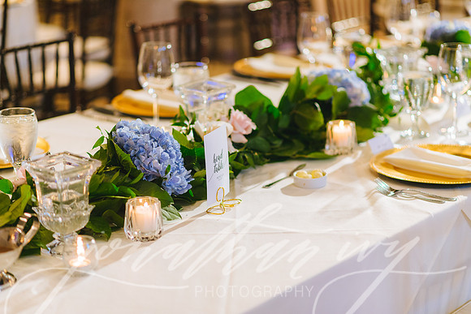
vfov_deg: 16.1
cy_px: 157
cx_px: 236
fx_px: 1112
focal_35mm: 85
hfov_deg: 23.9
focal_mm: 85
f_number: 2
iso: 640
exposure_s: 1/125
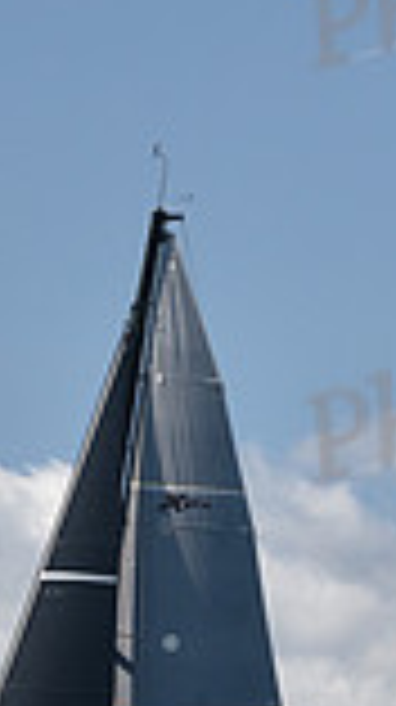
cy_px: 666
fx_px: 6888
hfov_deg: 3.3
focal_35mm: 368
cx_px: 74
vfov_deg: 5.9
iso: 250
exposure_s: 1/3200
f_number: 3.2
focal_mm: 95
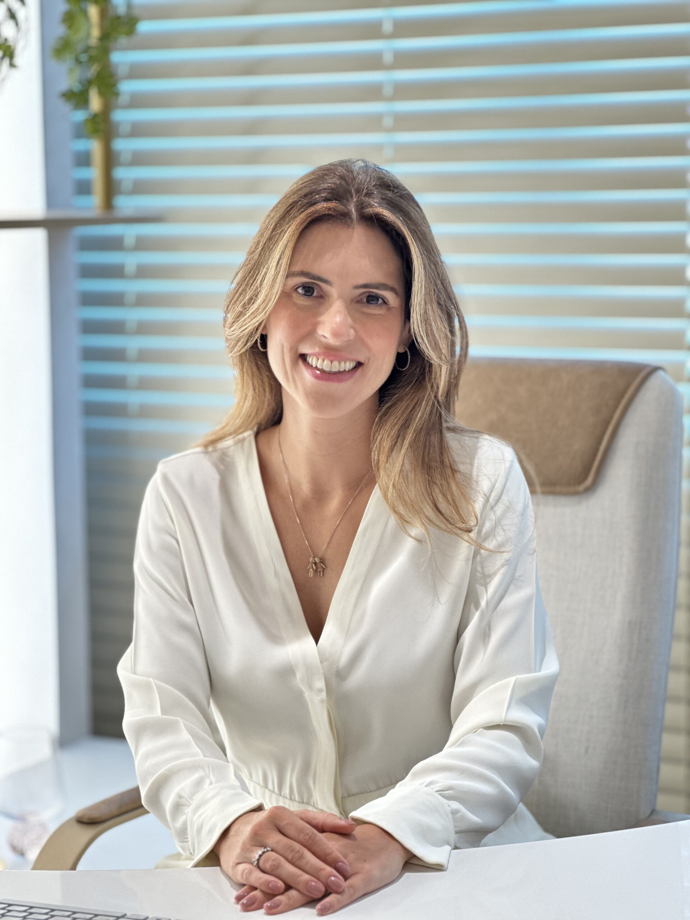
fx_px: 2046
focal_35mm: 77
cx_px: 345
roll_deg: -0.3
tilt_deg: -6.6
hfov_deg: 19.1
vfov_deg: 25.3
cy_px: 460
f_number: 2.8
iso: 200
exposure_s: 1/40
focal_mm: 9
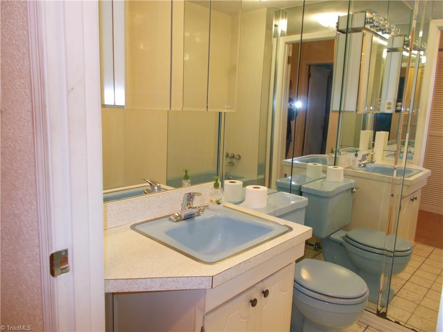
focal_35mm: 26
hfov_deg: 67.3
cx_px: 222
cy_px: 166
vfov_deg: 53.1
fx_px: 333
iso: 200
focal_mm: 4.6
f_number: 3.2
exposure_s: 1/25
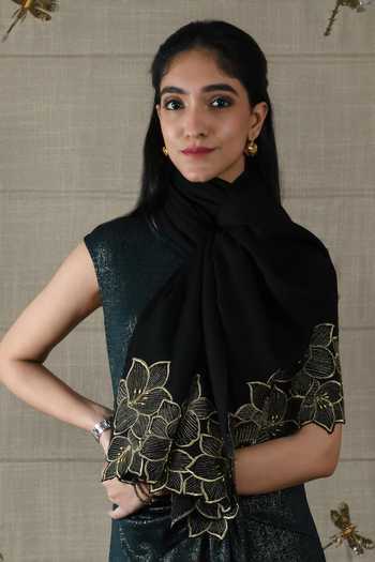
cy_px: 281
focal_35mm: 105
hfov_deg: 13.0
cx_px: 188
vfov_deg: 19.5
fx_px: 1640
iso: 160
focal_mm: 105
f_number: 20
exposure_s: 1/100
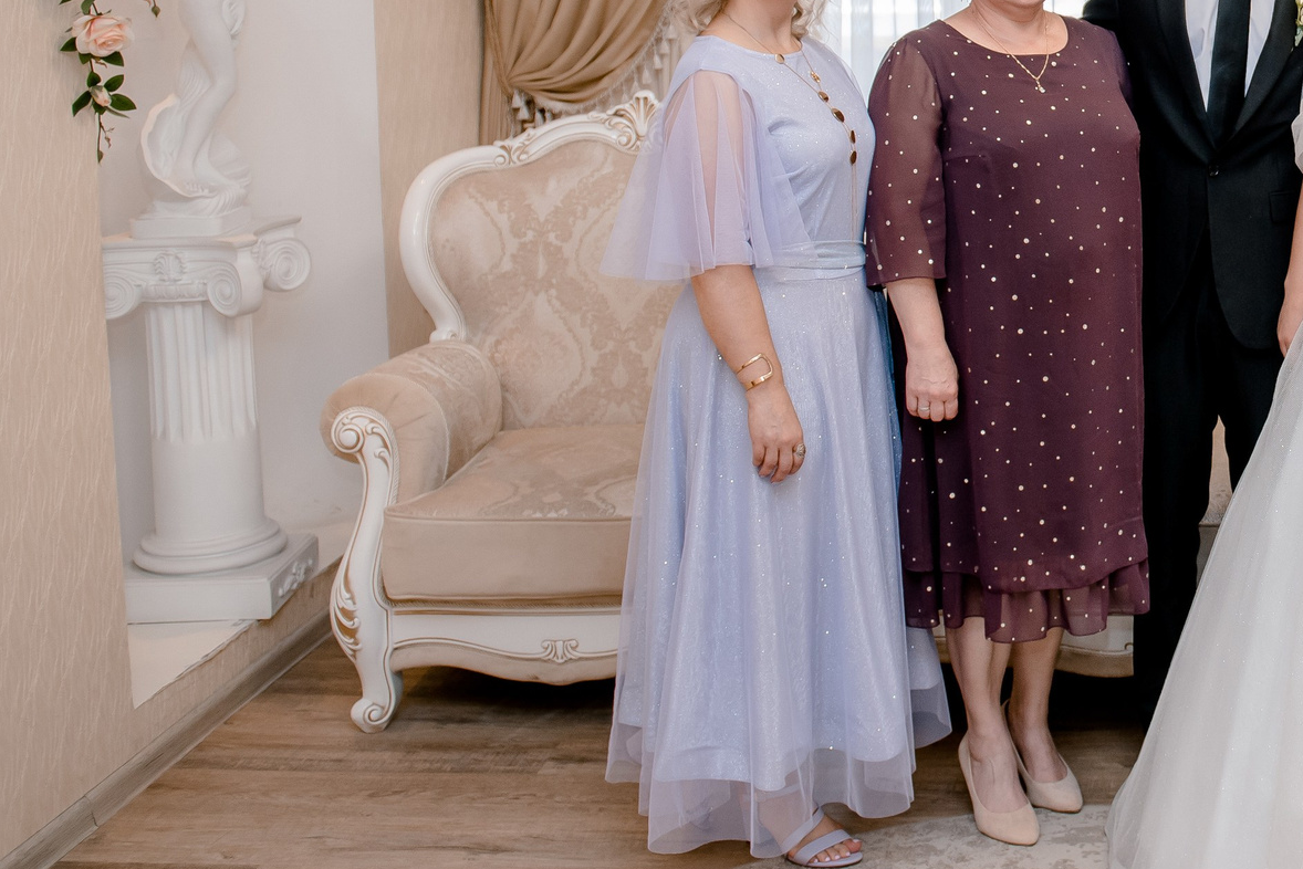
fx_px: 1955
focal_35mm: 54
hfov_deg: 33.8
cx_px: 1289
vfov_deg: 24.4
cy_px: 86
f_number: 2.8
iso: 500
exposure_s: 1/200
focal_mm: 24
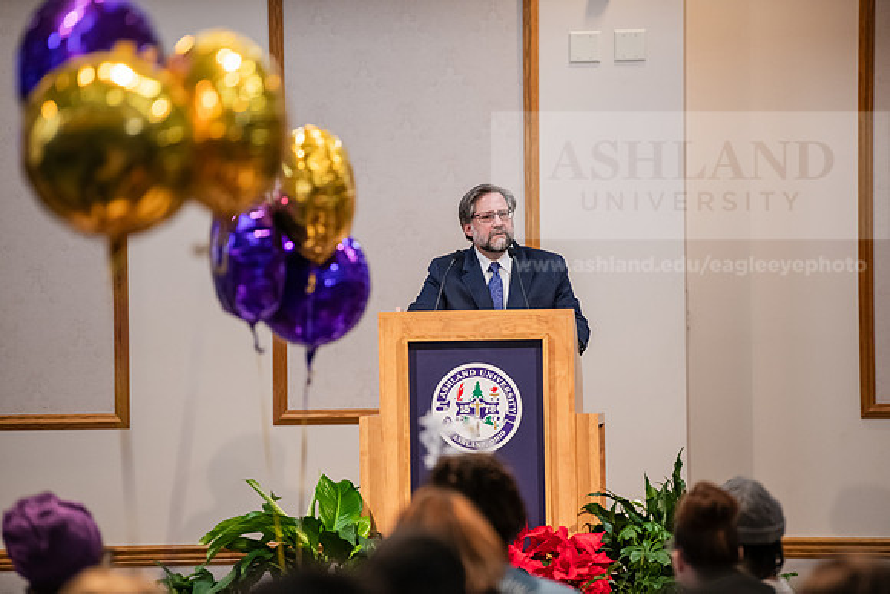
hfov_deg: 10.3
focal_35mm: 200
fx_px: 4945
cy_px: 297
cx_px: 445
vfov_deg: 6.9
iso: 2500
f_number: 3.2
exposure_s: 1/200
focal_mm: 200
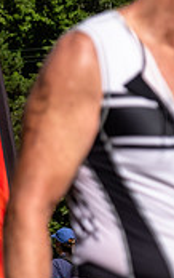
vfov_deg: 9.1
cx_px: -161
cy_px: 161
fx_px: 1750
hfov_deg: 5.6
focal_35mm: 231
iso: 400
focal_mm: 45.5
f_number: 2.8
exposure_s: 1/3200
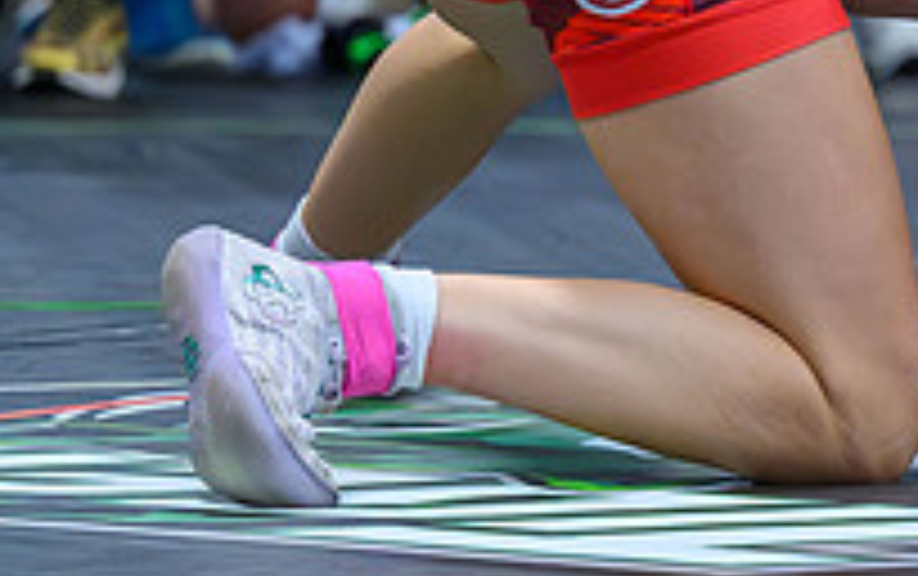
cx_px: 1339
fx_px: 9818
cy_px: 11
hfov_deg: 5.3
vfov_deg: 3.4
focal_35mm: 392
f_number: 2.8
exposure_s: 1/640
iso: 10000
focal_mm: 90
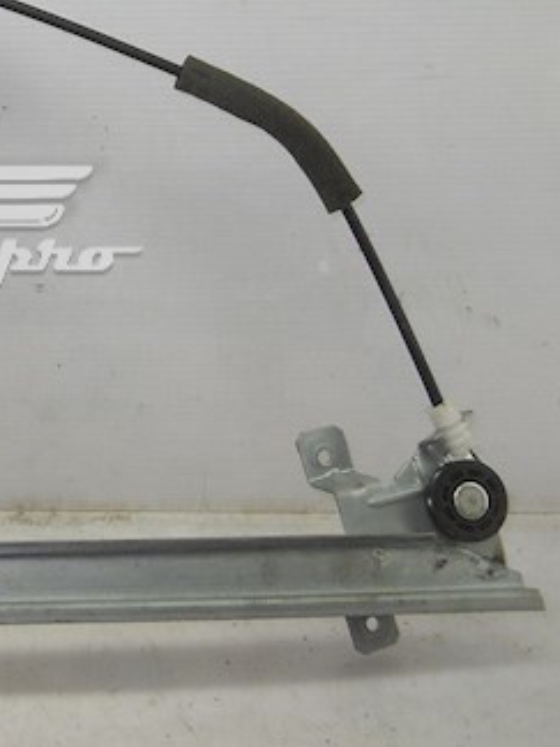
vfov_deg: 24.0
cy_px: 235
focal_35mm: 81
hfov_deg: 17.3
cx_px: -136
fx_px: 1747
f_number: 3.1
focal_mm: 6.72
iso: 80
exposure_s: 1/50
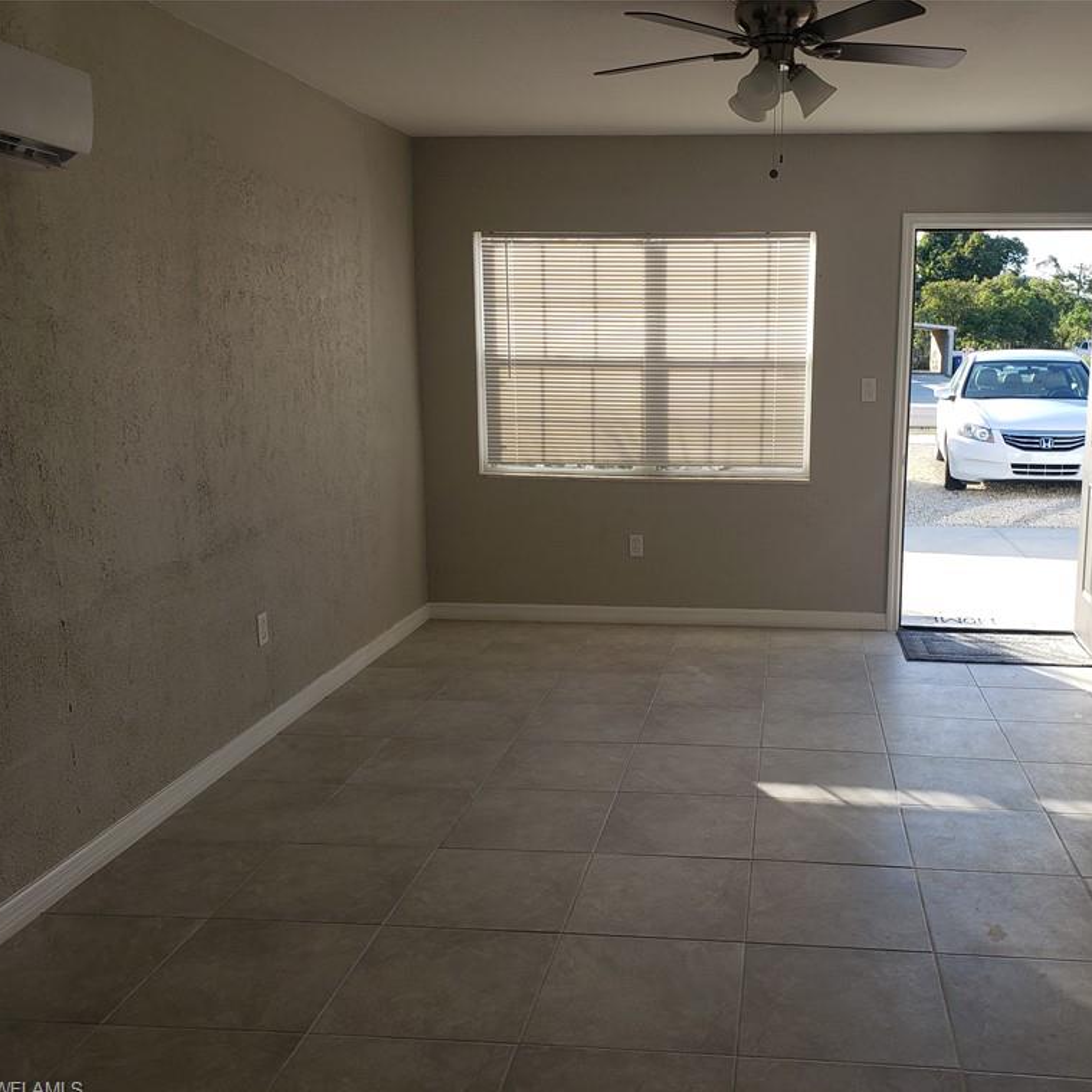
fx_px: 1106
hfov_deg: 51.7
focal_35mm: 31
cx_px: 714
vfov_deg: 52.5
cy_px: 551
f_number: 2.4
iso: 50
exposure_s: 1/265
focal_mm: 4.3
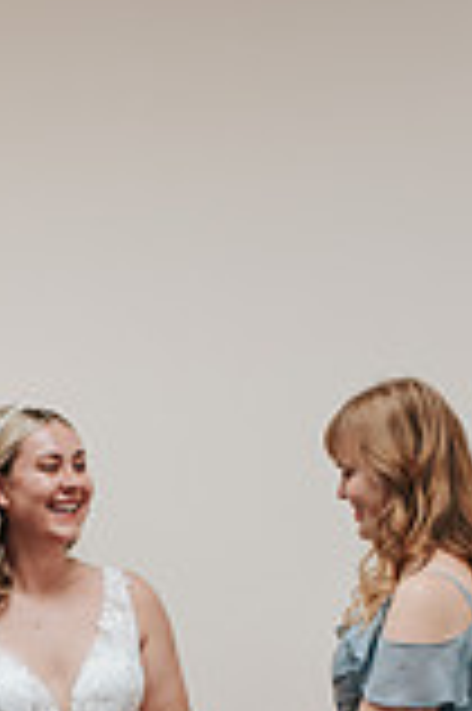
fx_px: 1971
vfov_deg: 19.4
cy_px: 814
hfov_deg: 13.6
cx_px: 72
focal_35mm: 100
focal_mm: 35
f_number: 2.8
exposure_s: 1/125
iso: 450
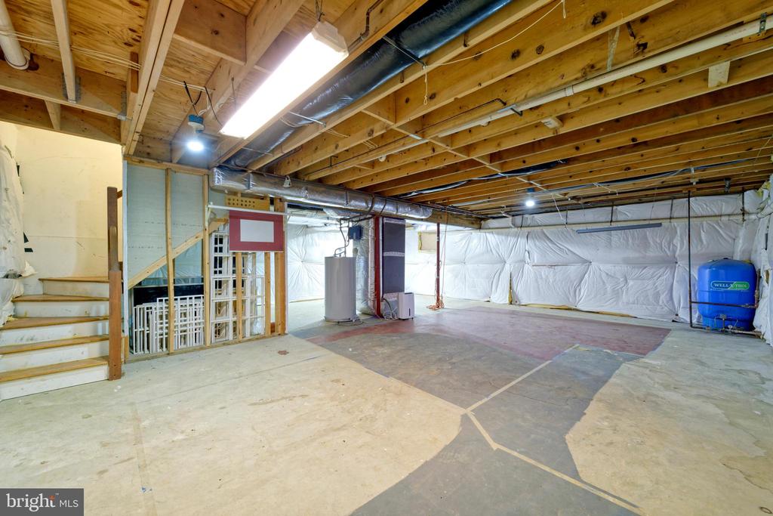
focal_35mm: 14
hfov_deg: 104.2
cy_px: 258
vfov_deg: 81.2
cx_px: 386
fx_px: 301
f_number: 13
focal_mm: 14
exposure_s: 1/5
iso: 320
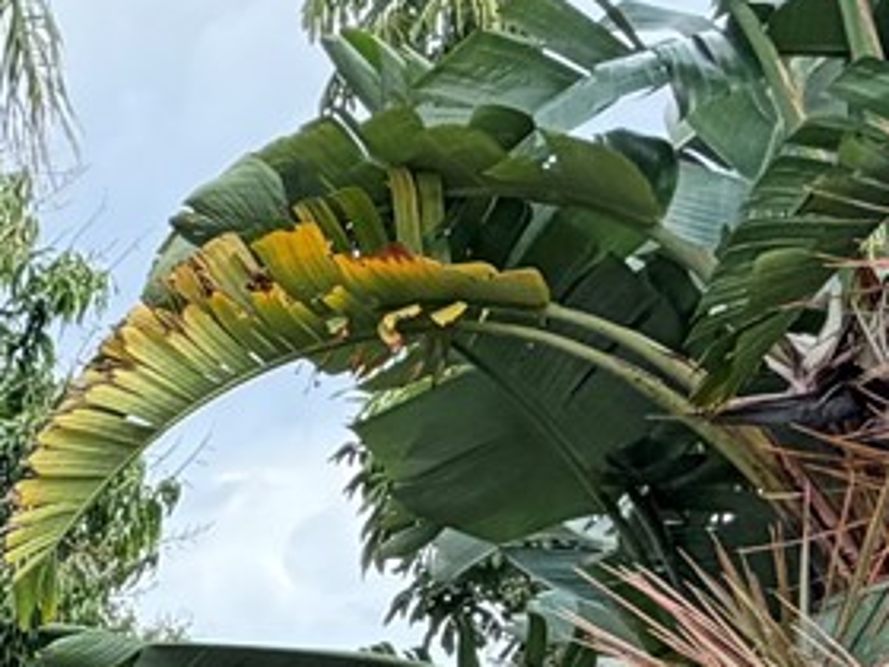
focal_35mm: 80
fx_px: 2055
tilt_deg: -5.4
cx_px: -746
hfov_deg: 18.6
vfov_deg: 16.0
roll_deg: +0.8
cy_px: 1153
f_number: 2.2
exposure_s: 1/486
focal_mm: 2.22
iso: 64
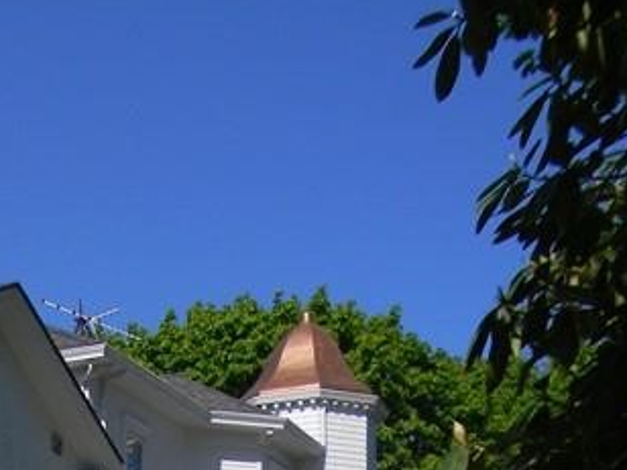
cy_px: 739
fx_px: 1685
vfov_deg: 14.6
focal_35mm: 93
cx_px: -167
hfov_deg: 19.6
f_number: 7
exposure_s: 1/382
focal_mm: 5
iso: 80
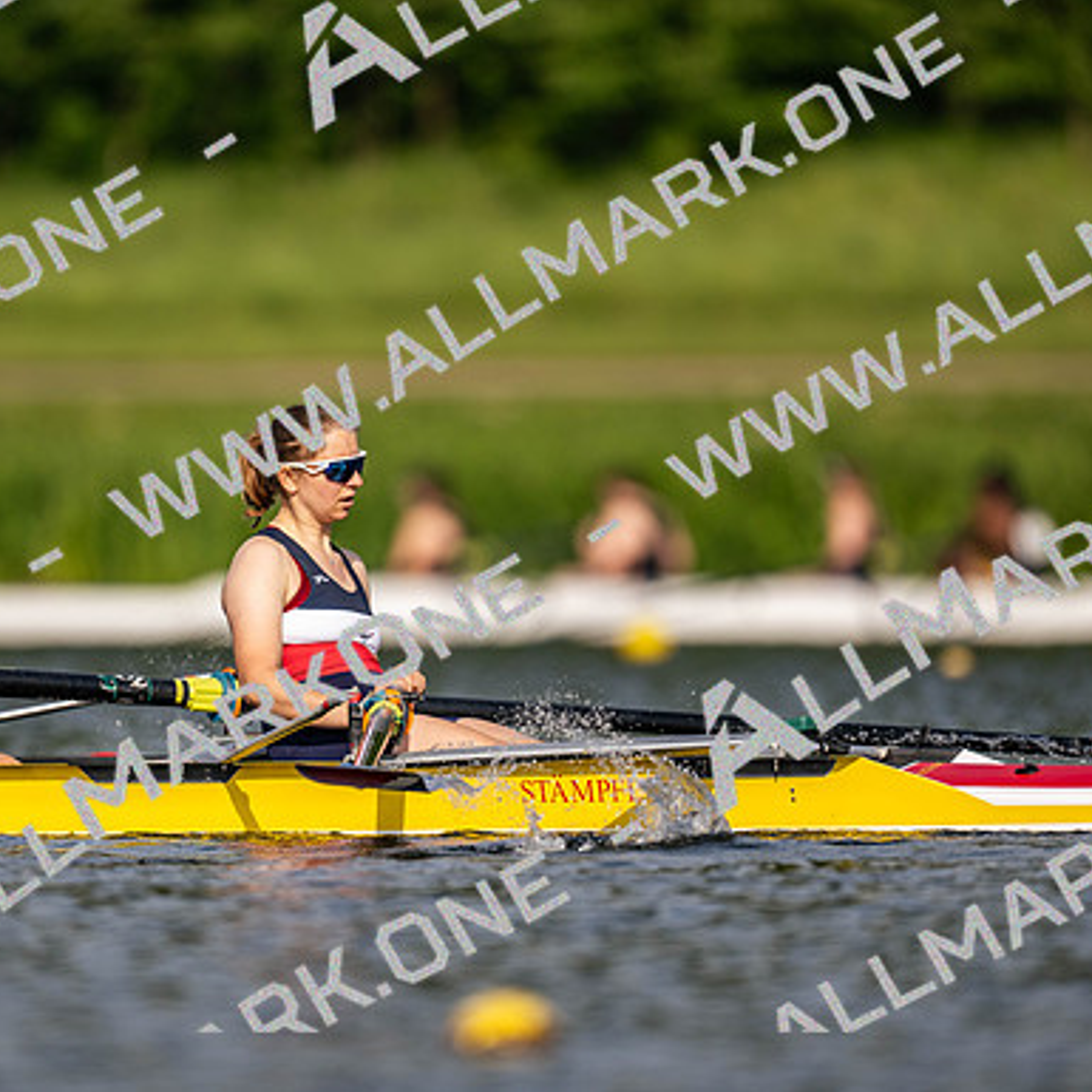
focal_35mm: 769
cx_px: 459
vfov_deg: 2.3
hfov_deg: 2.3
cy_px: 546
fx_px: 27446
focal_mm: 600
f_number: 4
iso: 200
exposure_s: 1/2500
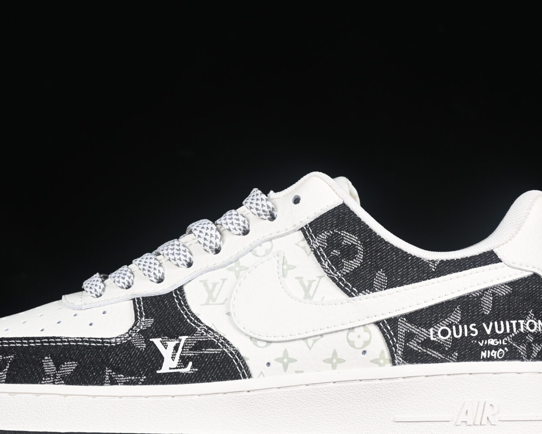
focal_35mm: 120
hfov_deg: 16.0
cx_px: 246
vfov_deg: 12.8
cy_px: 278
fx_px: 1925
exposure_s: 1/80
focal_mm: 50
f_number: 7.1
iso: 160
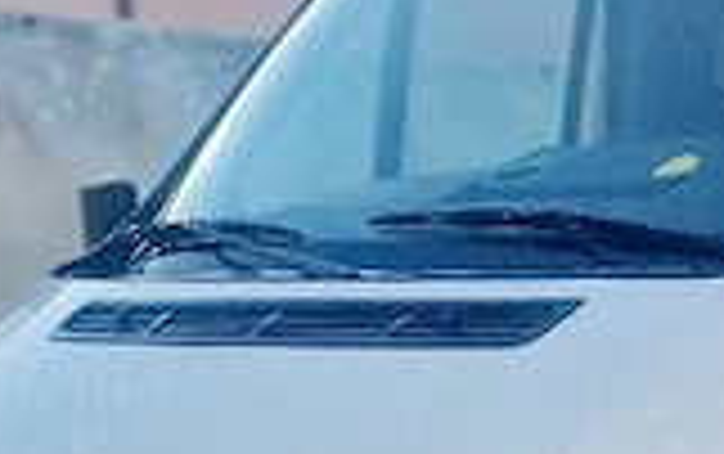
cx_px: 917
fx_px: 2390
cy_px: 553
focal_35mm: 121
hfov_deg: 16.4
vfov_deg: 10.7
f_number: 1.8
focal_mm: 6.4
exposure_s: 1/769
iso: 50
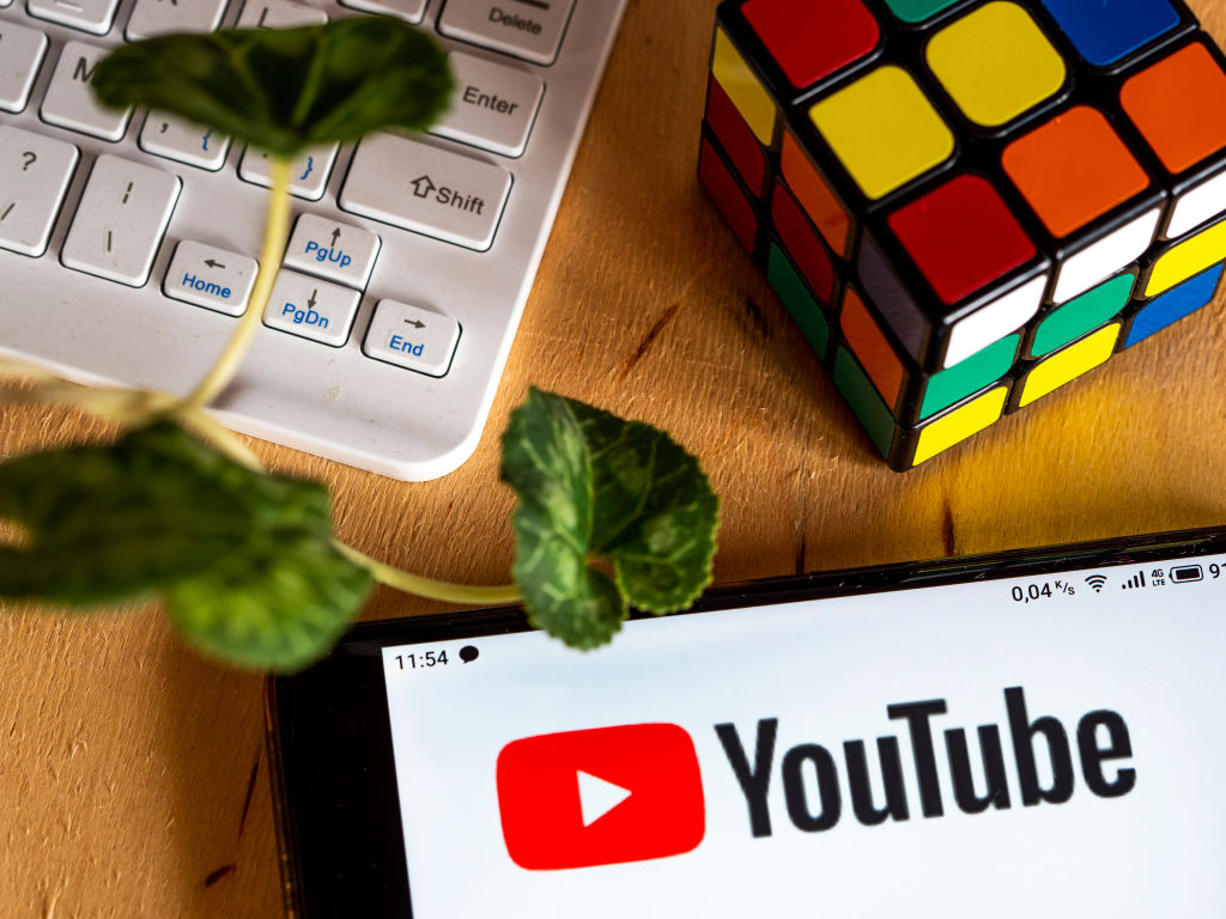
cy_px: 460
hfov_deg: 16.4
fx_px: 4250
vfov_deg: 12.3
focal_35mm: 120
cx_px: 613
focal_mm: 60
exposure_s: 1/10
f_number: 3.5
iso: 200
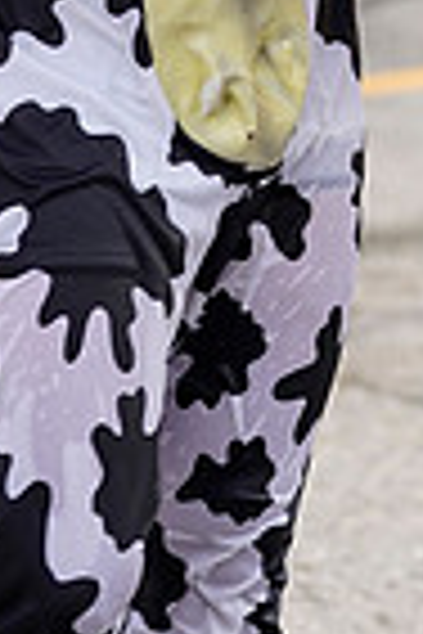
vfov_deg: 5.7
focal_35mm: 354
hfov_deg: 3.9
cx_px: 407
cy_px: -517
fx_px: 6239
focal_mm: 86
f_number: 2.8
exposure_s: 1/400
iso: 200
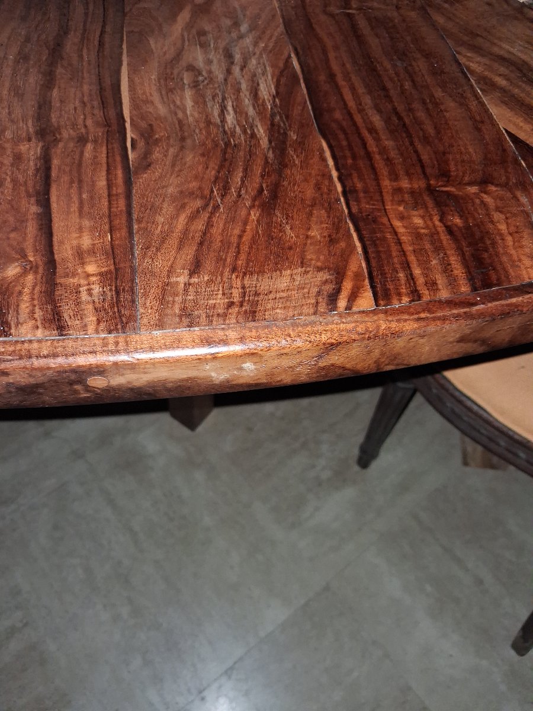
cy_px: 356
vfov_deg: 65.3
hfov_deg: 51.4
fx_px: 554
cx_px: 266
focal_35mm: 27
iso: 400
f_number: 1.8
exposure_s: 1/100
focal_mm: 4
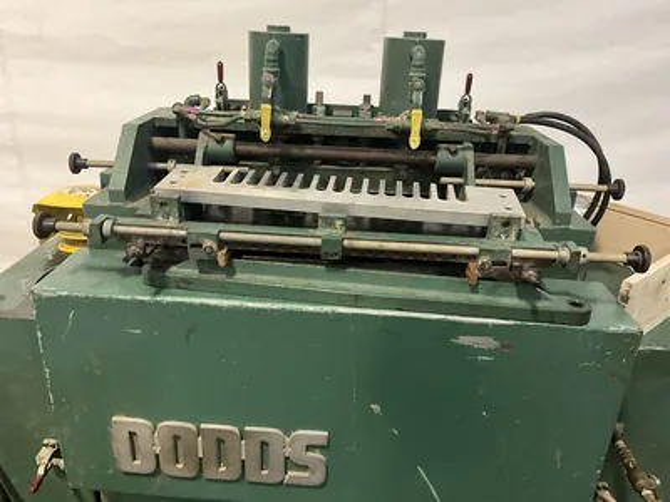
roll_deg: -3.2
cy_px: 251
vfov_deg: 48.2
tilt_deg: -23.2
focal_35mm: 29
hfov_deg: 61.7
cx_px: 335
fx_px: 561
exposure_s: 1/40
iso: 320
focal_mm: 3
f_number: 1.8
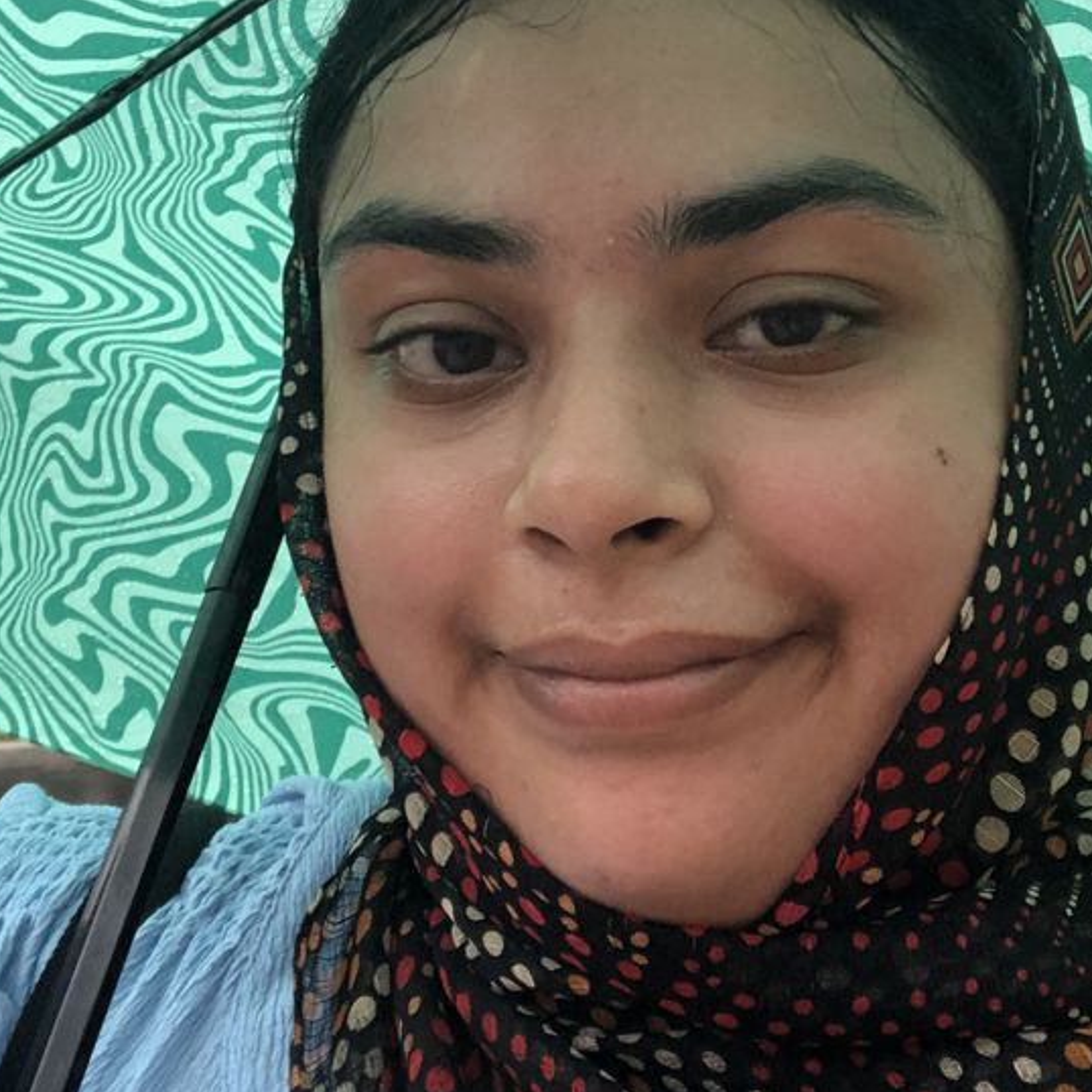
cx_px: 619
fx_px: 1999
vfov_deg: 30.4
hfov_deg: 30.5
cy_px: 395
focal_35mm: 56
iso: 80
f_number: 2.2
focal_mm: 2.87
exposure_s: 1/120
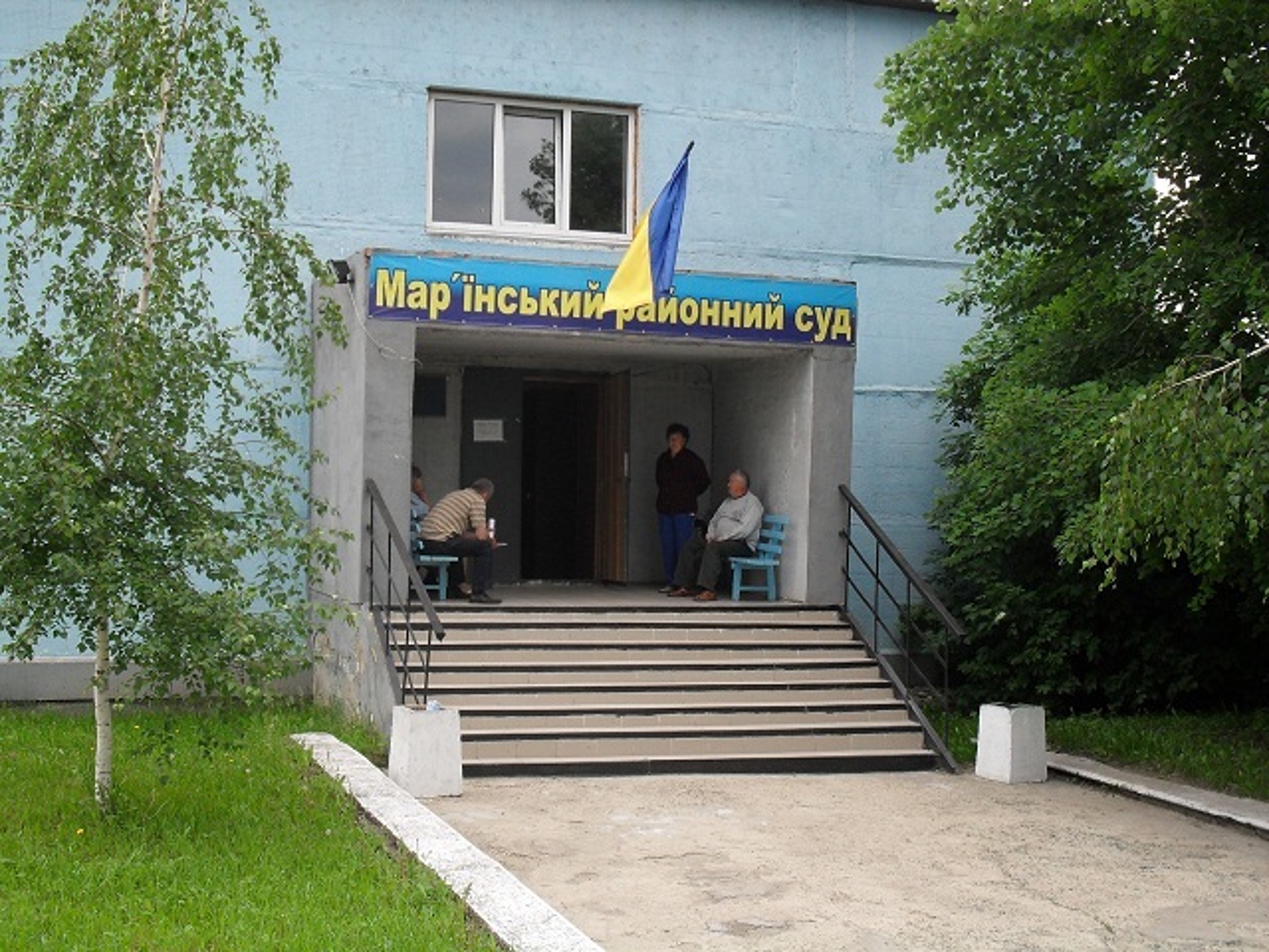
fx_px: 1796
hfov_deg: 38.9
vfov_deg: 29.7
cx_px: 634
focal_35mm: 49
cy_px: 476
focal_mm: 8.1
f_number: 3.1
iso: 80
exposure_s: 1/125
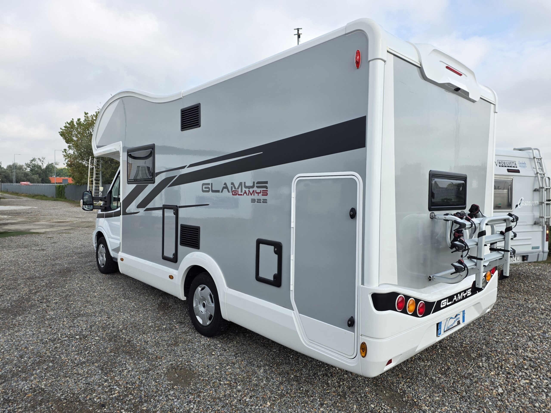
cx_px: 276
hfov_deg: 73.9
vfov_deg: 58.9
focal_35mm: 23
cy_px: 206
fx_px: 366
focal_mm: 6.25
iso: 80
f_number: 1.7
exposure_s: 1/3151
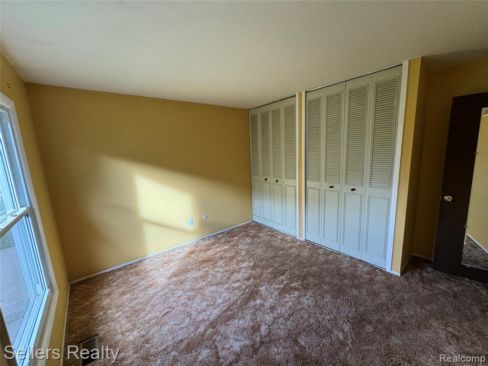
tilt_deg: -6.3
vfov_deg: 85.7
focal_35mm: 14
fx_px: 197
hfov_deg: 102.1
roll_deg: +2.8
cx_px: 244
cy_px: 183
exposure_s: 1/99
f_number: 2.2
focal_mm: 2.22
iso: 80
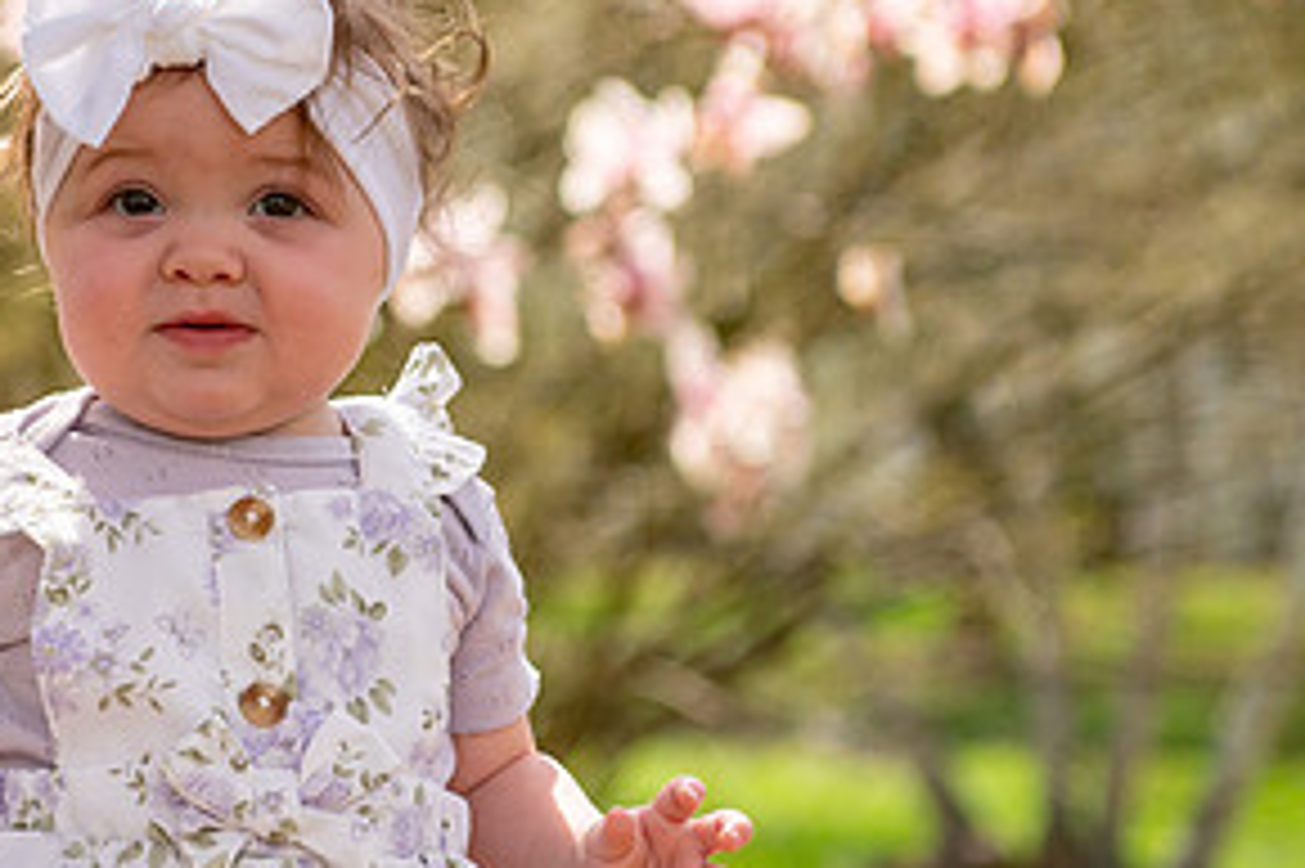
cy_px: 191
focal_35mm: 156
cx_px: 255
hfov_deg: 13.1
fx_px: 5652
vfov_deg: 8.8
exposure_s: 1/4000
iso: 400
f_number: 3.5
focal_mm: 62
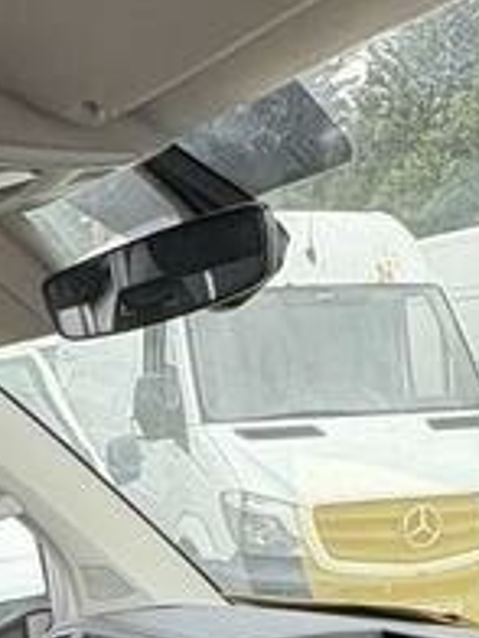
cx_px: 156
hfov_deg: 22.8
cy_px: 934
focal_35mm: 64
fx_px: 1181
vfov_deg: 24.3
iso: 40
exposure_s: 1/146
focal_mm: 2.22
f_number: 2.2
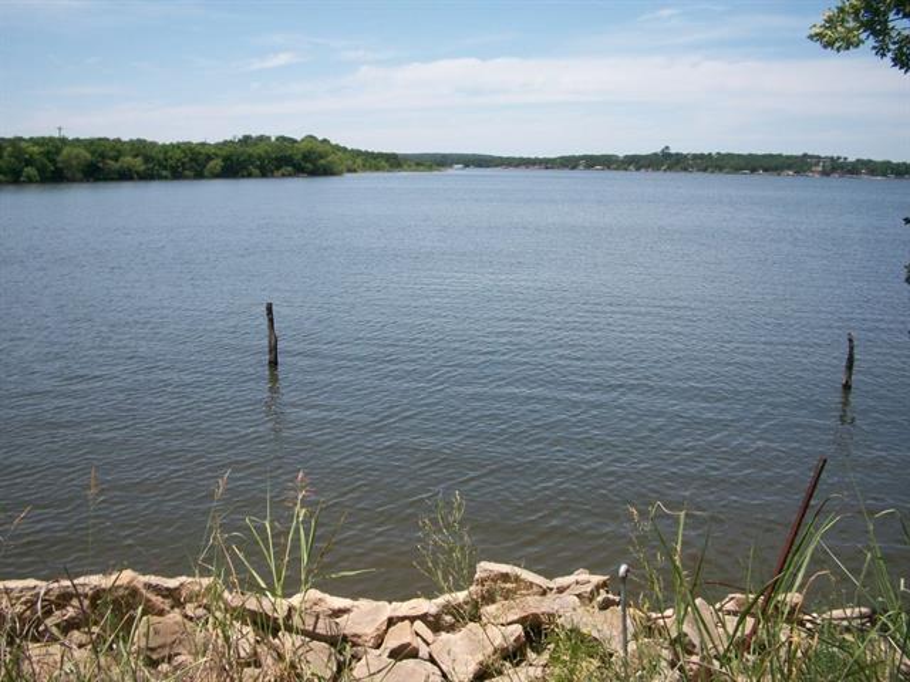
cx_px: 455
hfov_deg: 52.6
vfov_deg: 40.7
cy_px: 341
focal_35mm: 35
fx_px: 920
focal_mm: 6.3
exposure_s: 1/320
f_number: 5.6
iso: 80
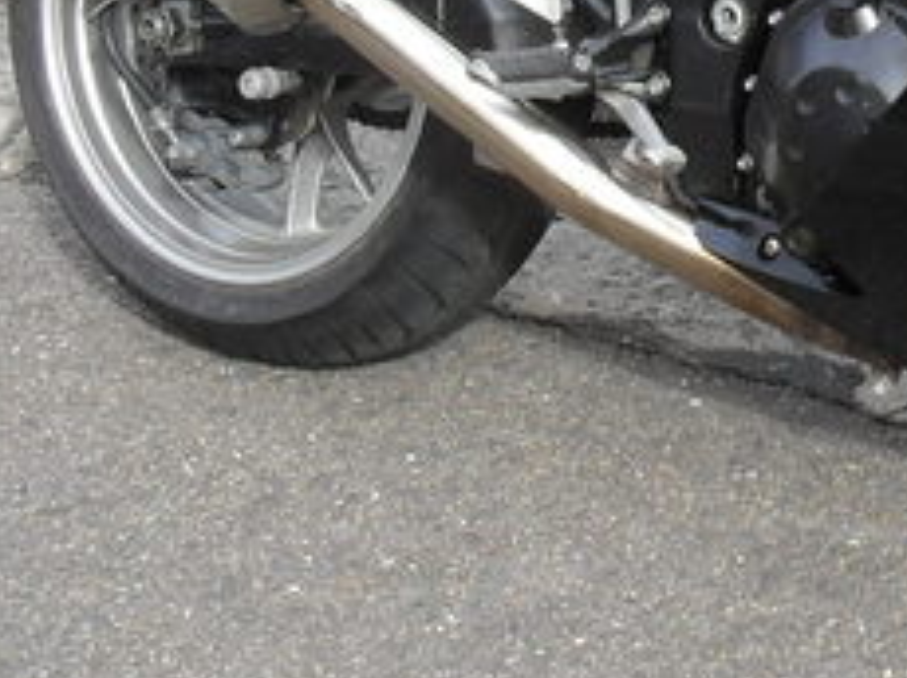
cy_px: -39
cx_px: 1219
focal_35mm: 122
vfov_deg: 12.0
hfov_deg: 15.3
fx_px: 3193
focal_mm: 6.3
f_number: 3.2
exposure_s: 1/350
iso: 100
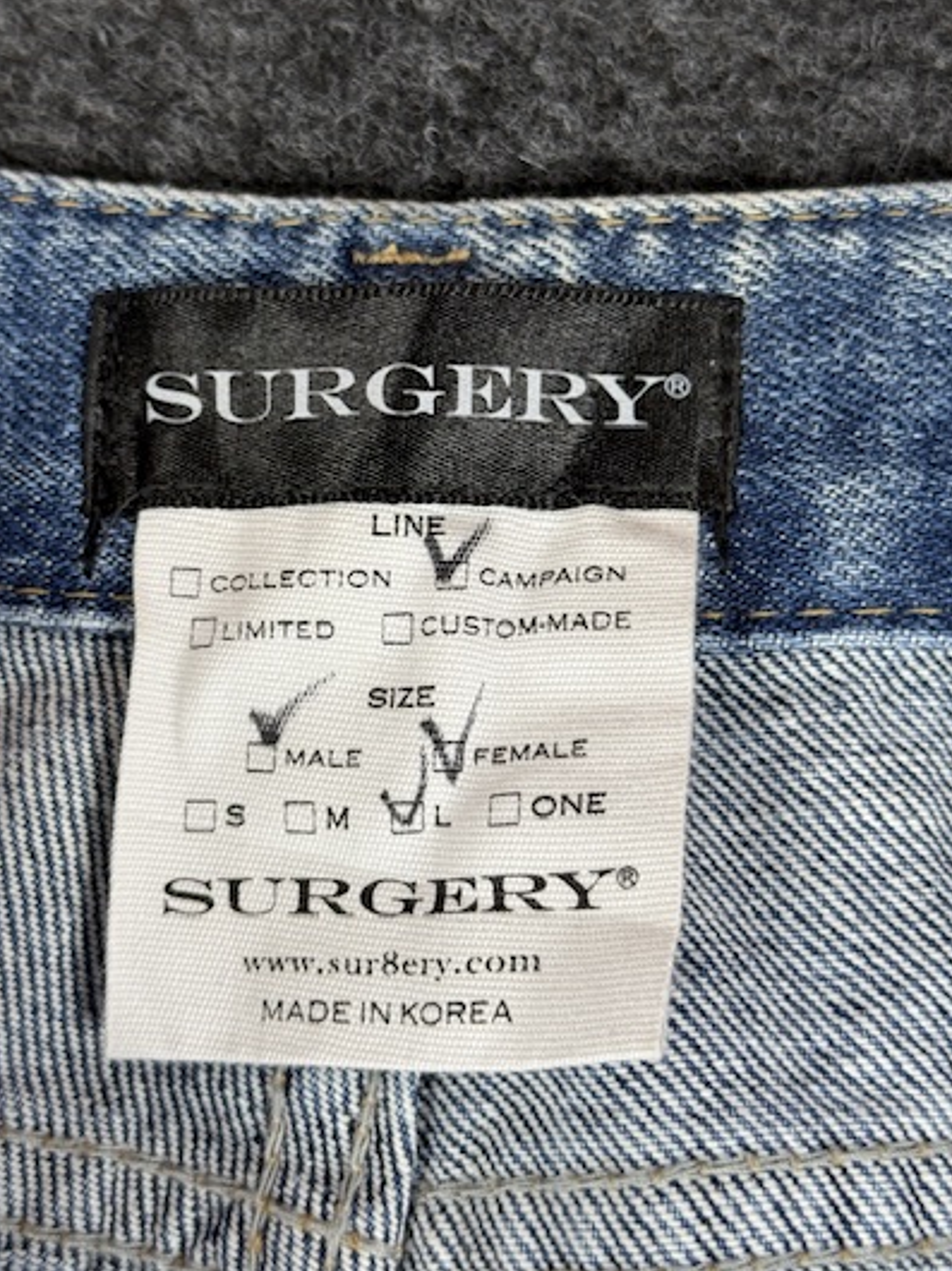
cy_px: 523
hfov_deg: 25.2
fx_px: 2129
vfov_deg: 33.2
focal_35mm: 58
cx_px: 434
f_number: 1.78
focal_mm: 6.76
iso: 64
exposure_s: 1/50
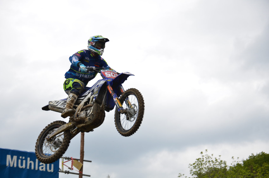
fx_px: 783
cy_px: 89
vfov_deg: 13.0
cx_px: 134
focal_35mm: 105
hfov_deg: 19.5
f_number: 5.3
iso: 400
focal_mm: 70
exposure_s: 1/1000
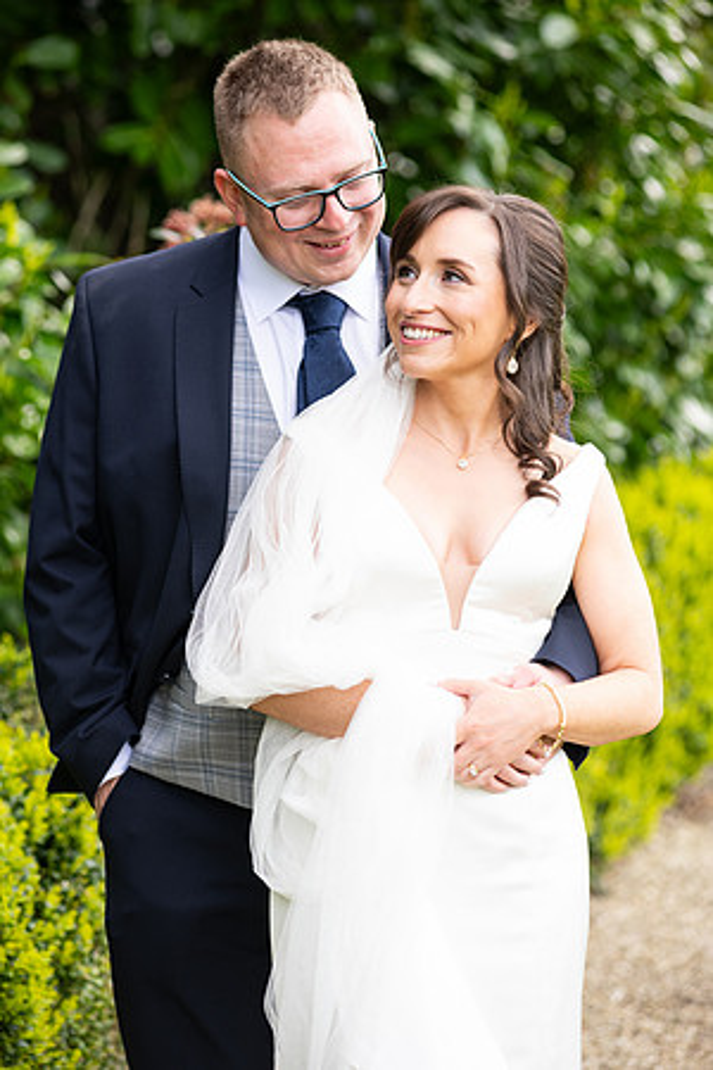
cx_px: 356
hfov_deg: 10.2
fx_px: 4010
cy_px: 535
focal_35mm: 135
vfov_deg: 15.2
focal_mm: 135
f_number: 3.5
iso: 320
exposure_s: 1/320
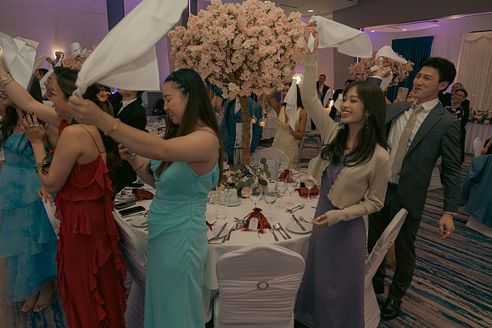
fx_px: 328
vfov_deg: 53.2
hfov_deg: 73.7
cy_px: 164
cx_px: 246
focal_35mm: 24
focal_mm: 24
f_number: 3.5
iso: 2500
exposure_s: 1/160
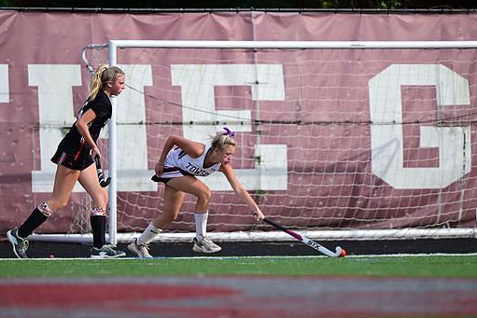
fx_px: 7514
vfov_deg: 2.4
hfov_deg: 3.6
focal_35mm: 567
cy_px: 178
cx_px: 224
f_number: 5.6
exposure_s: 1/1600
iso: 560
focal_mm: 500
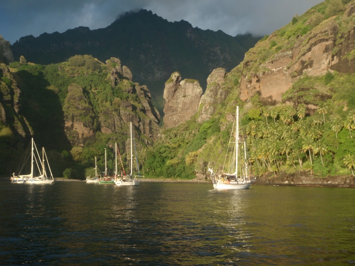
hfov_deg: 33.8
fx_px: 585
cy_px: 133
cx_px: 178
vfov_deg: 25.7
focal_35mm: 57
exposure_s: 1/160
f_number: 4.5
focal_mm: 10.34
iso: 64
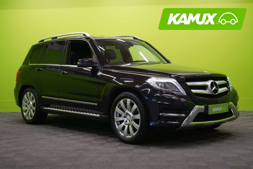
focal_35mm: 52
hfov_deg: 38.2
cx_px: 126
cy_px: 84
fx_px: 365
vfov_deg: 26.0
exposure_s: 1/40
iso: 400
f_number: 5
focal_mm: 52
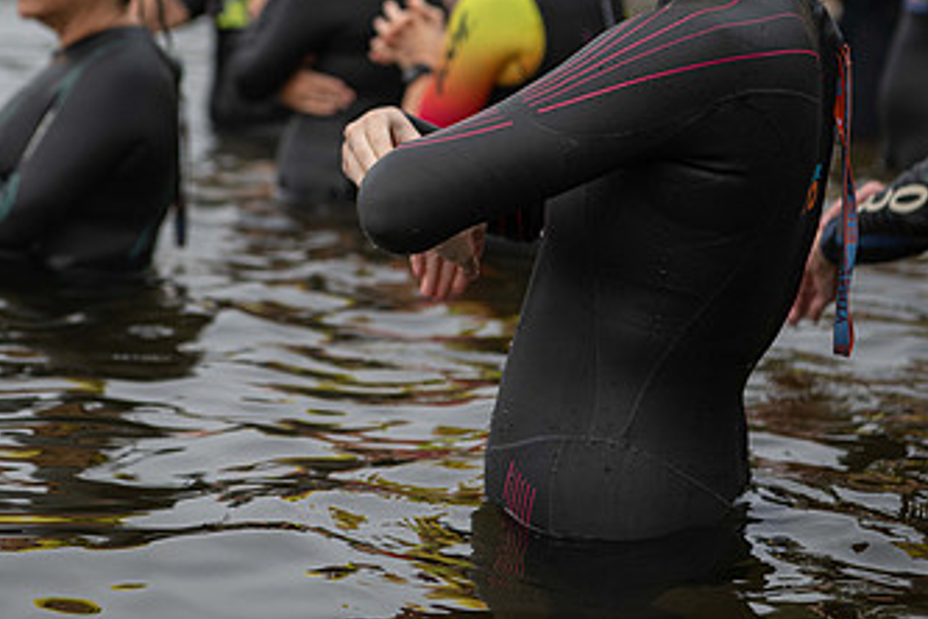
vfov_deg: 11.2
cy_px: 119
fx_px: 3145
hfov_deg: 16.7
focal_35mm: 122
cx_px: 295
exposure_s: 1/800
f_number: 4
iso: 400
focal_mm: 70
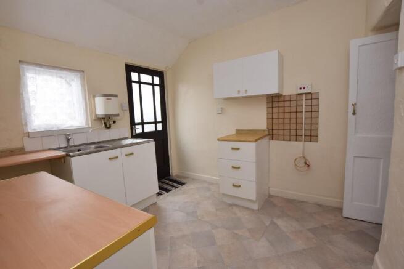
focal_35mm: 15
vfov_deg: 77.4
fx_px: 168
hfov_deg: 100.4
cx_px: 202
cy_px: 134
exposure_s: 1/125
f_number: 5.6
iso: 400
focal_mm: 10
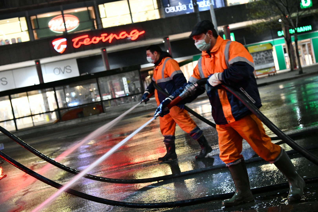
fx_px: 424
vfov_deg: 28.1
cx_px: 159
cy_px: 106
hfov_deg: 41.1
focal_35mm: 48
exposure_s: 1/80
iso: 6400
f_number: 4
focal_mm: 48
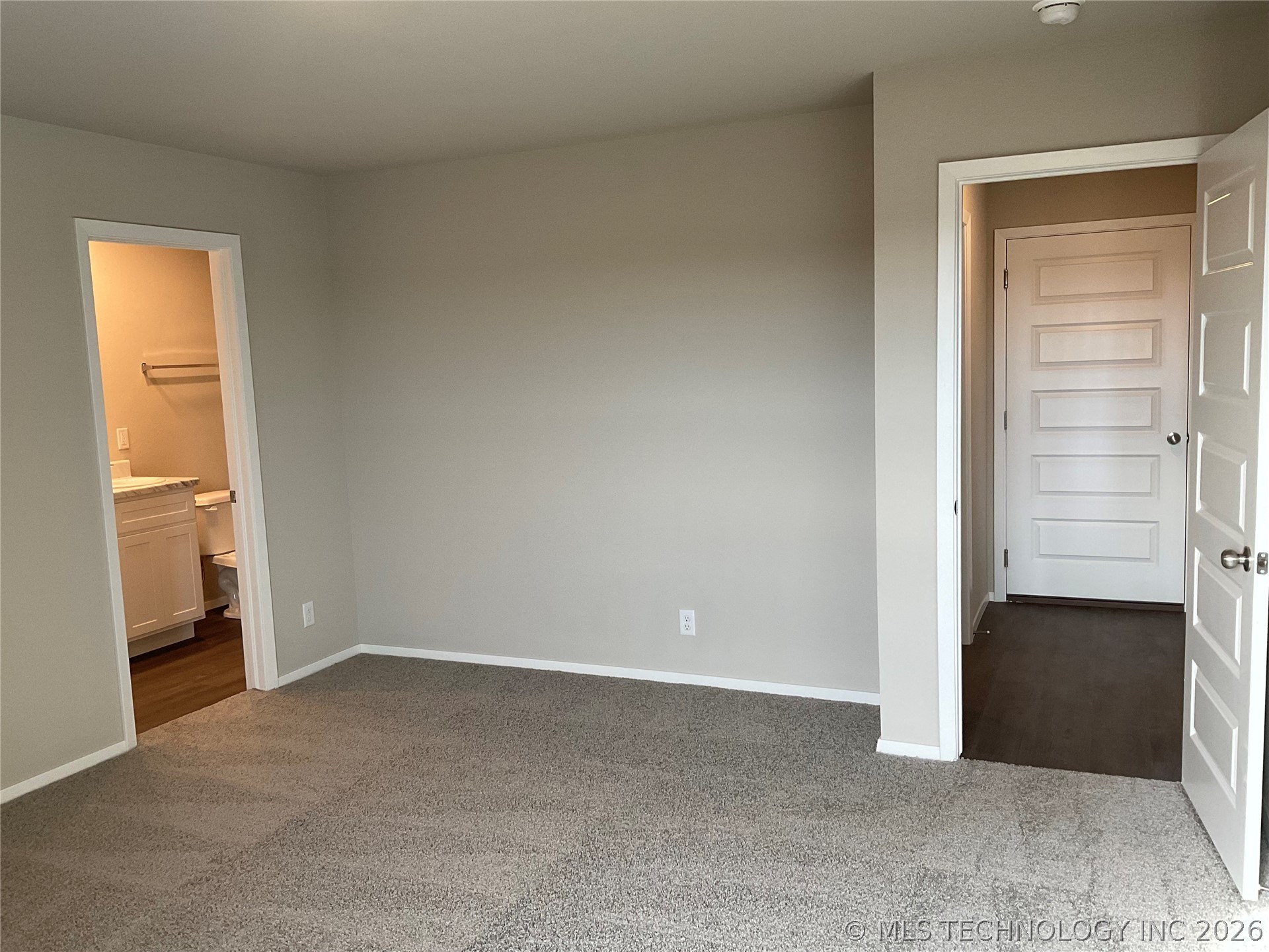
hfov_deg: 61.7
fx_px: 1063
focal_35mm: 29
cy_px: 476
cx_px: 634
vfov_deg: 48.2
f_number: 1.8
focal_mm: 3
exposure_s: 1/60
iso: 50
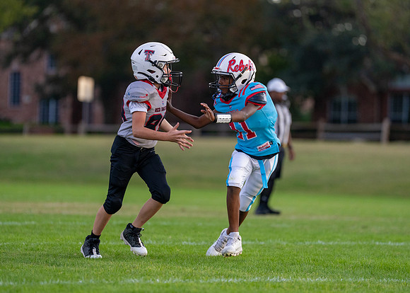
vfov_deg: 5.4
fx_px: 3075
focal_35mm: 264
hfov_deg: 7.6
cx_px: 200
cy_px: 133
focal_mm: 200
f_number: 2.8
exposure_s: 1/1600
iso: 1000
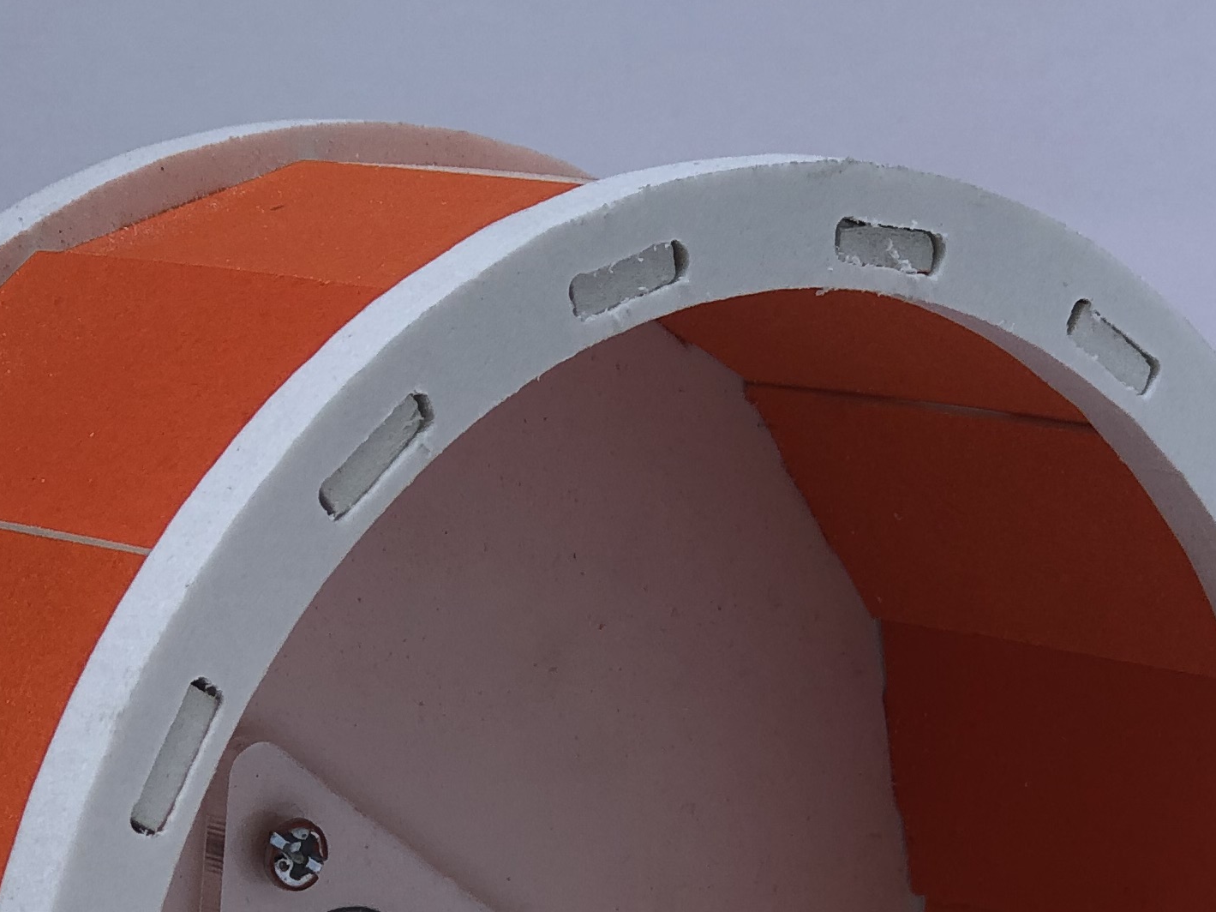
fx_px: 5690
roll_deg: -0.2
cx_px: 470
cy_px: 837
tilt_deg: -11.3
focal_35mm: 162
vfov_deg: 9.1
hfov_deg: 12.2
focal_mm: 6.6
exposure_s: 1/100
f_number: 2.8
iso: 25
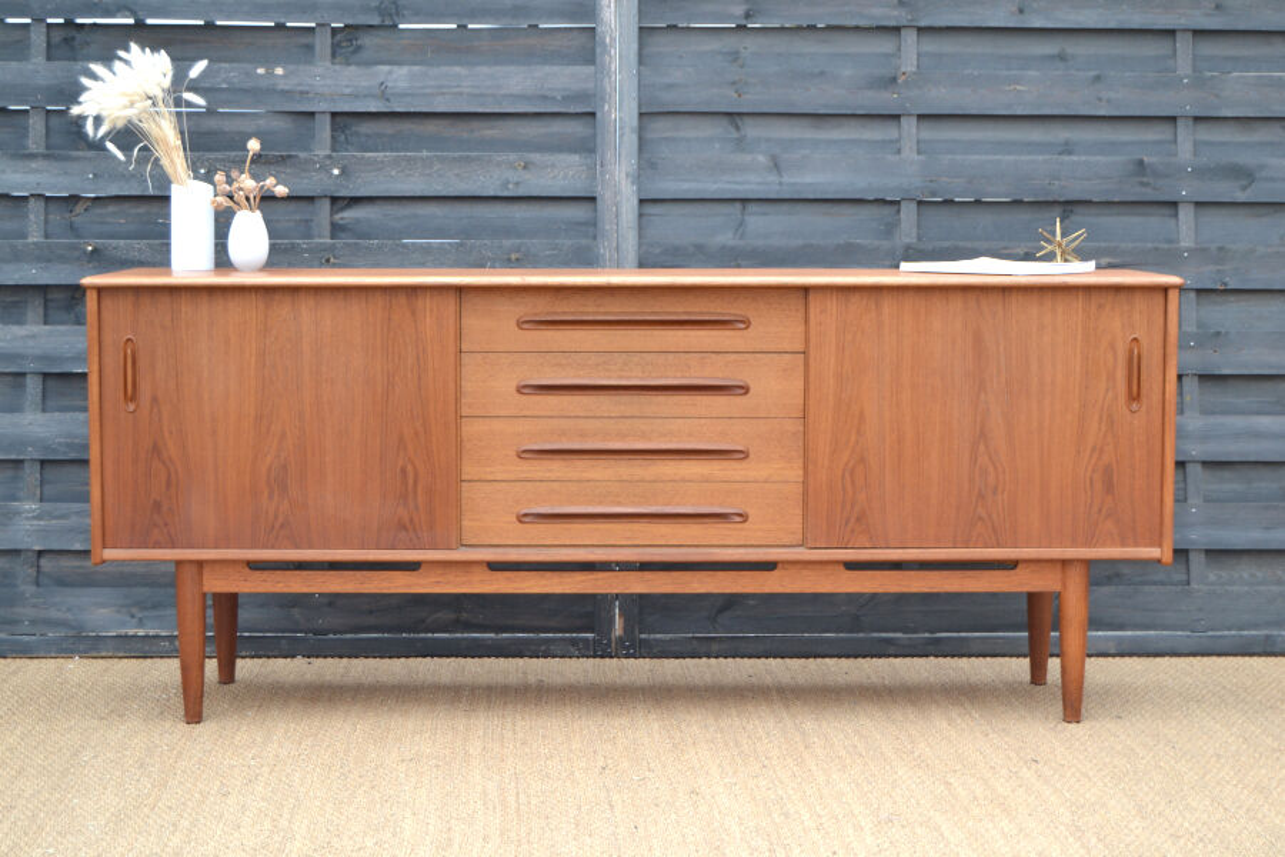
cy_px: 428
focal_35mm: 69
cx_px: 642
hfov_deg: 29.2
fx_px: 2463
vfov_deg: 19.7
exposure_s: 1/100
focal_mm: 46
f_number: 5.3
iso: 400
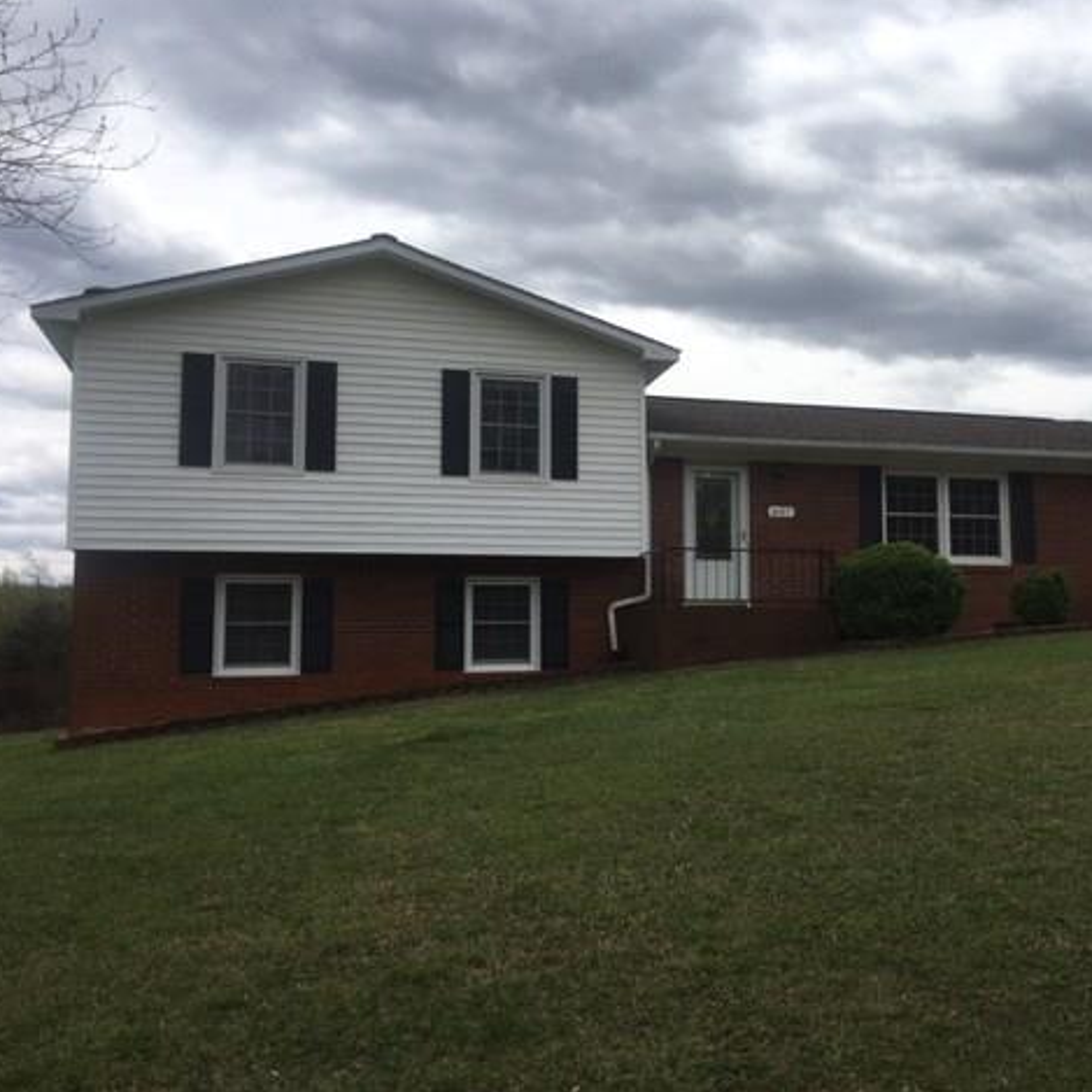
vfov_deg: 47.2
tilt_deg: +7.2
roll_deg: +0.9
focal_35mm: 35
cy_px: 540
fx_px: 1249
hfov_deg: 46.5
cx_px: 729
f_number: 2.2
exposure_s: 1/2198
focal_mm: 4.15
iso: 25
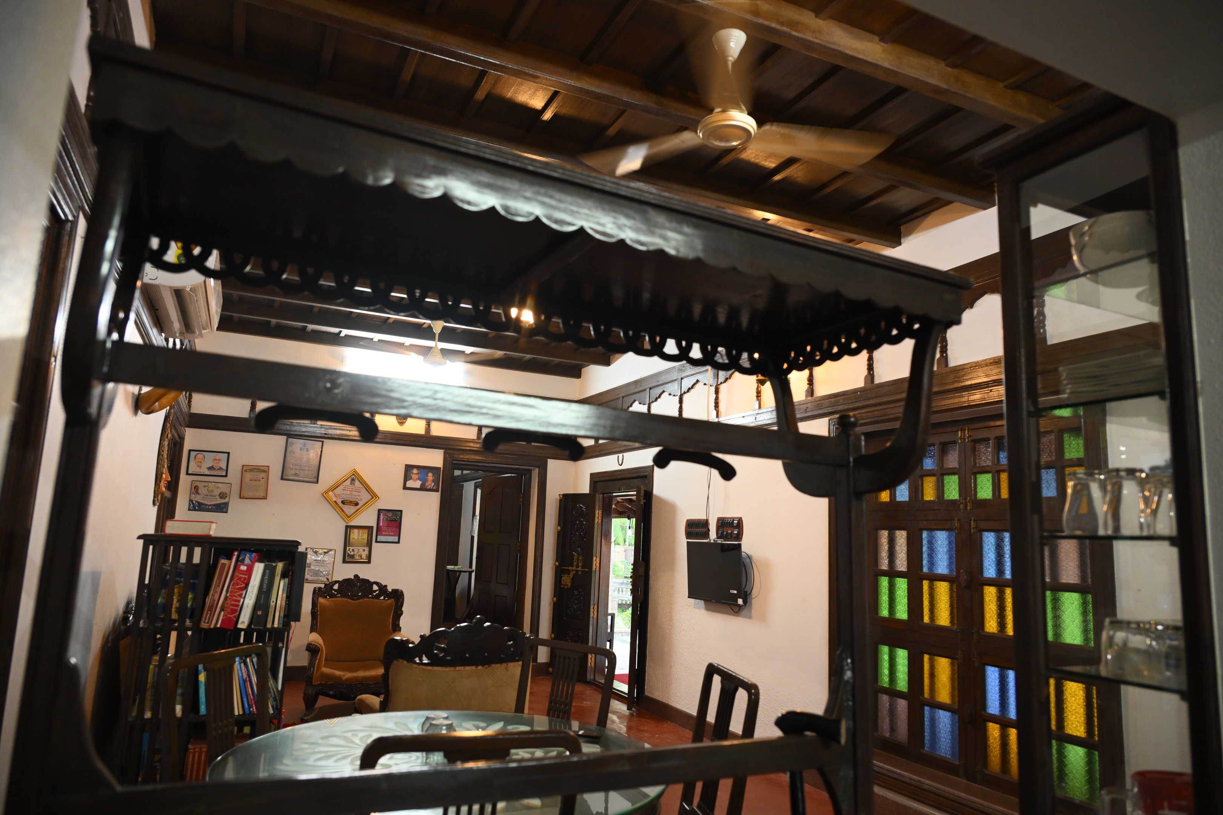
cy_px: 408
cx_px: 612
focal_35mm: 24
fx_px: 815
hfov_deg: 73.7
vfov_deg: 53.1
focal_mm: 24
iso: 2000
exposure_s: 1/80
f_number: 4
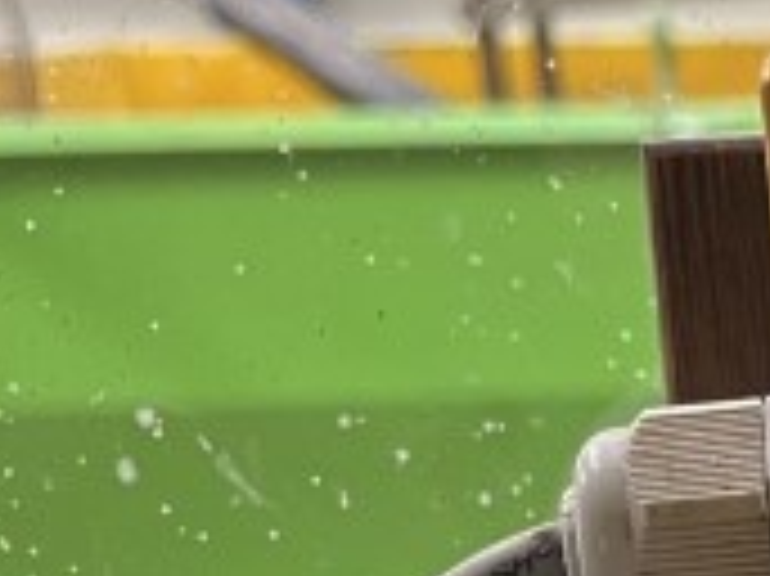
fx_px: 3468
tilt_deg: -17.4
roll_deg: +0.7
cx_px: 1851
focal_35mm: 156
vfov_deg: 9.2
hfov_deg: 10.8
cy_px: 958
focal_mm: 5.1
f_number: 1.6
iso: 125
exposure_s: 1/75
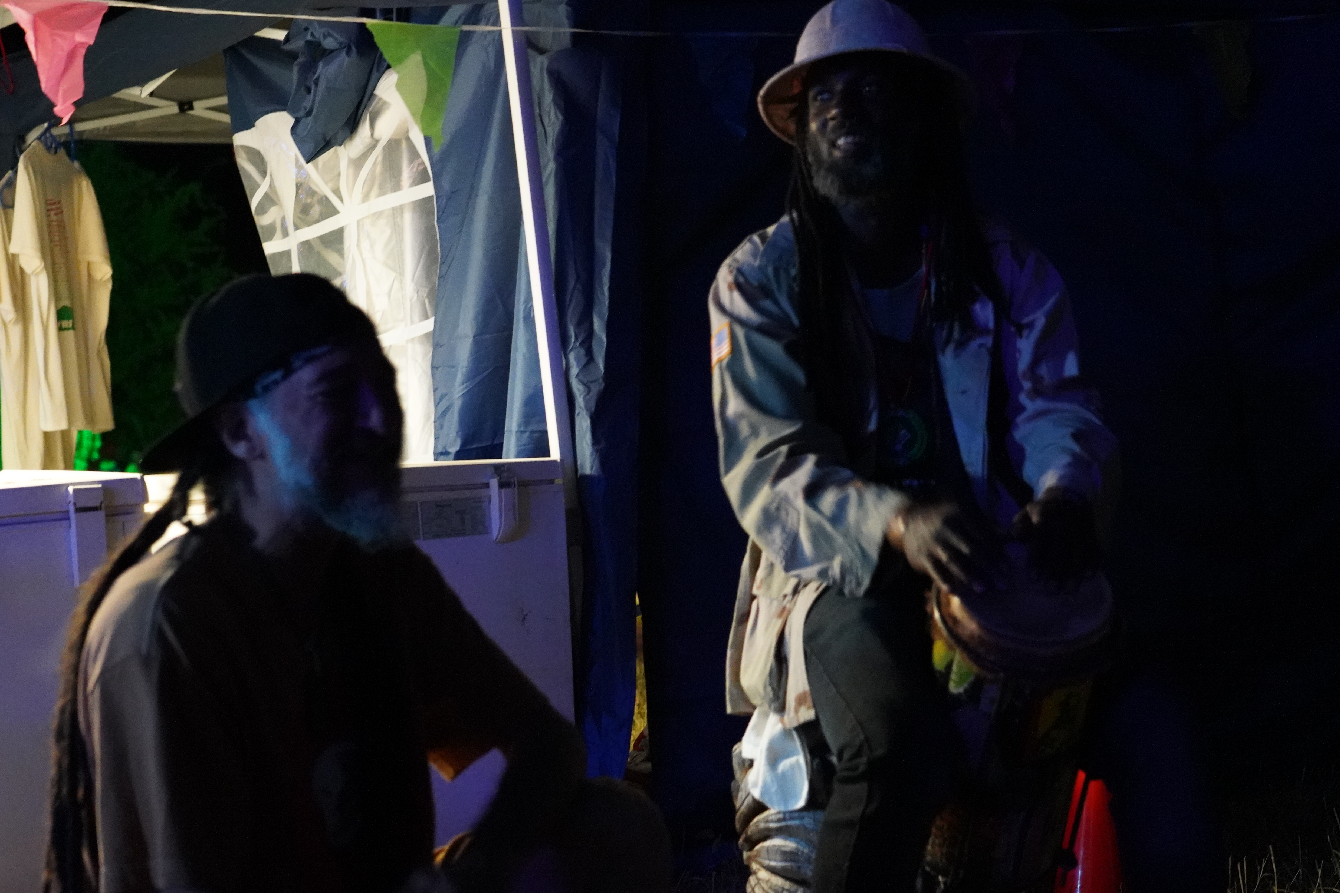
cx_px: 639
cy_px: 520
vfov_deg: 21.6
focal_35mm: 63
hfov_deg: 31.9
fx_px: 2345
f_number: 4
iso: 12800
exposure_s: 1/25
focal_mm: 52
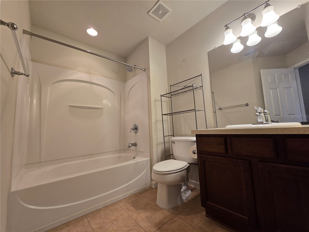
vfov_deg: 89.9
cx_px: 154
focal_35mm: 13
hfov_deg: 106.2
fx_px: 116
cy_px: 116
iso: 100
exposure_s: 1/60
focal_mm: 2.2
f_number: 2.2
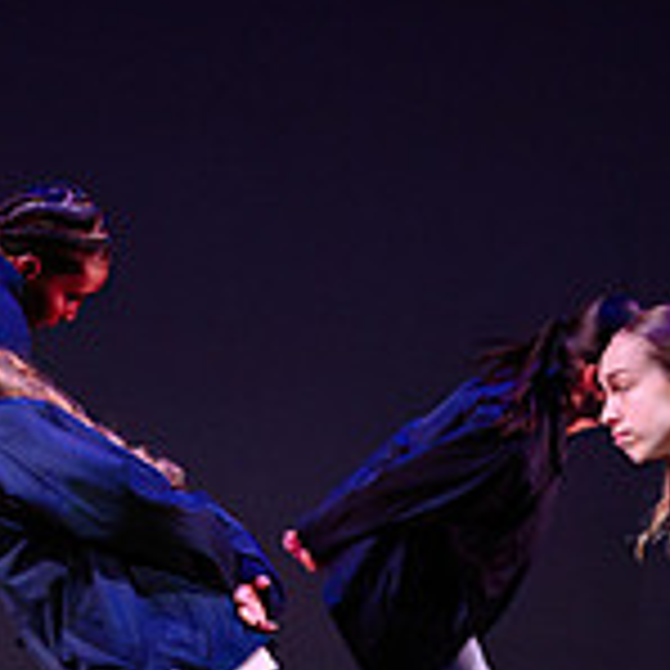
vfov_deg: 3.4
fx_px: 11146
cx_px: 37
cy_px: 543
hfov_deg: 3.4
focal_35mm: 509
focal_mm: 135
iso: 1600
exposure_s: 1/400
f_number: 2.8
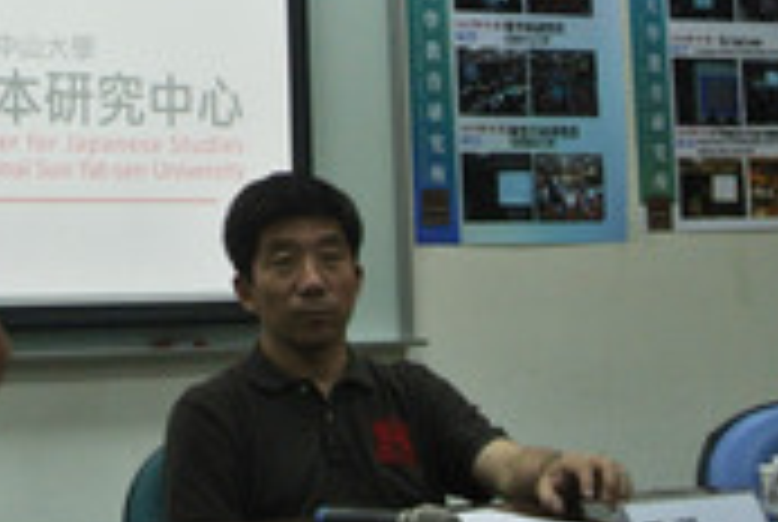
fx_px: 2251
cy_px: -101
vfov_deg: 12.9
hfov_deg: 18.6
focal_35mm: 104
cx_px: -157
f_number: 4
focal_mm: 13.6
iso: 200
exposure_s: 1/80
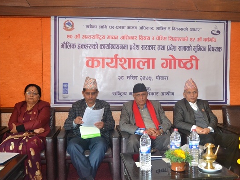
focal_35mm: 38
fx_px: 263
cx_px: 125
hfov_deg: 49.0
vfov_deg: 37.7
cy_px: 91
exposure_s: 1/60
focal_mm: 22
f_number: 4
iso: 1800
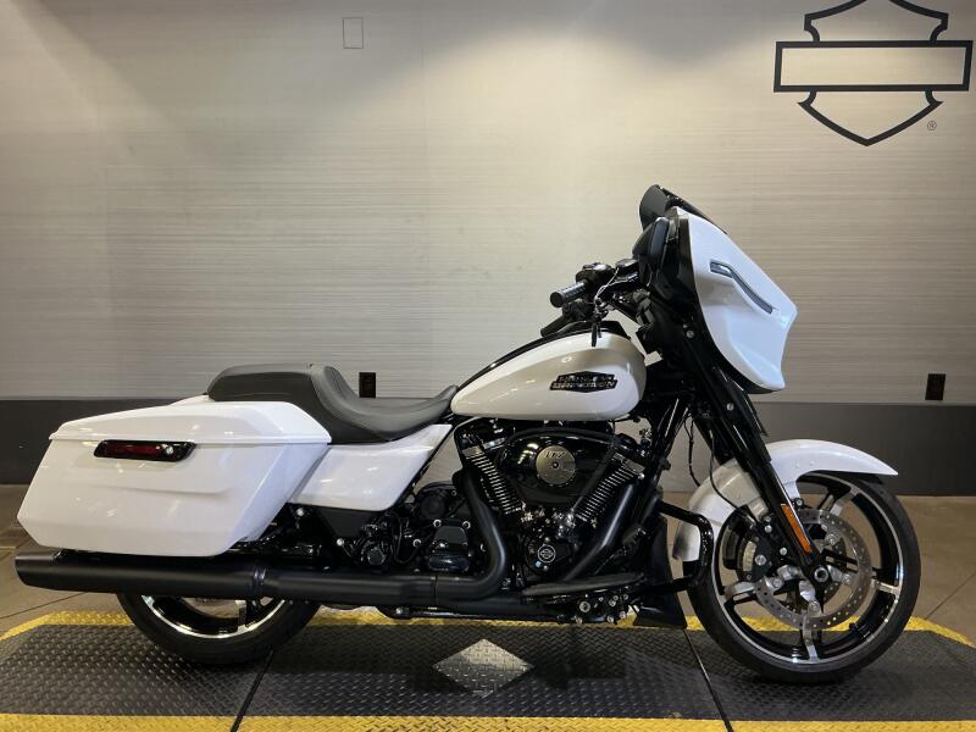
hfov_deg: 61.7
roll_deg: -0.5
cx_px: 488
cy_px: 366
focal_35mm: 29
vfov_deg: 48.2
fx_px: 818
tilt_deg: -11.8
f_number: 1.8
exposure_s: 1/60
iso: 64
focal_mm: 3
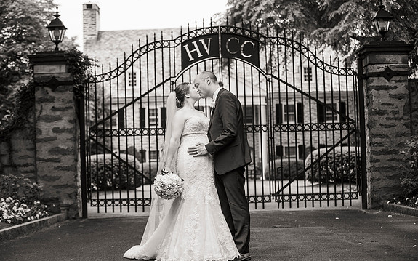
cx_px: 209
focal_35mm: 72
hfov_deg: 28.6
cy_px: 130
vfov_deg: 18.1
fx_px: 820
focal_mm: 70
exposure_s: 1/400
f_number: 3.5
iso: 500
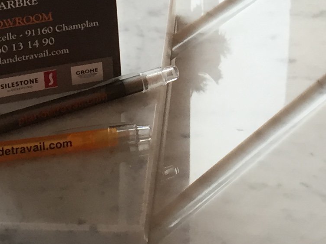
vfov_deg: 11.3
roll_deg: -2.6
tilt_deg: -30.3
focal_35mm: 126
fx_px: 1186
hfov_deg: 15.5
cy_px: -128
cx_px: 284
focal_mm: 4.15
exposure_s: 1/40
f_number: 2.2
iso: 32
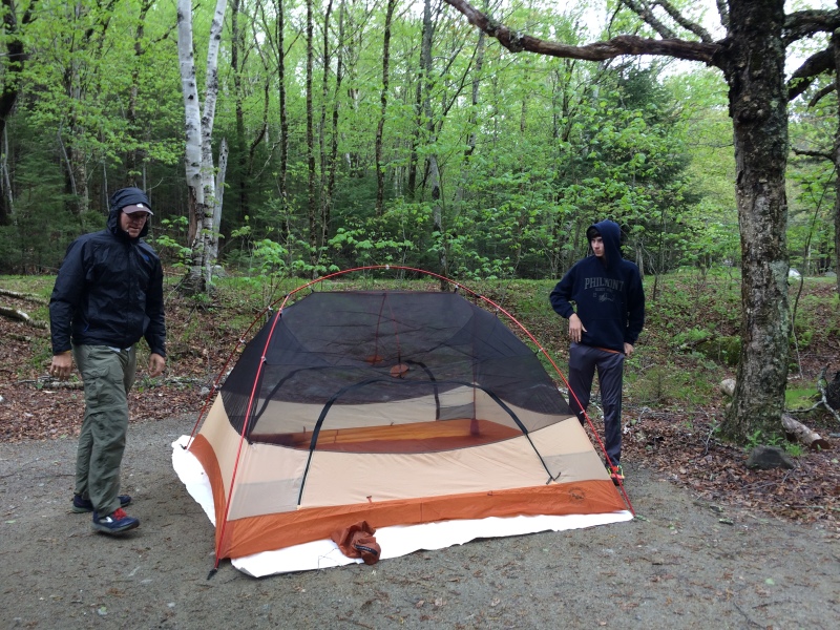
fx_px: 704
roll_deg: -2.6
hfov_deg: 61.7
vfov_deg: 48.2
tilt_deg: -2.5
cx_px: 420
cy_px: 315
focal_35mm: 29
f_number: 2.2
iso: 40
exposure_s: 1/60
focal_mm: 4.15
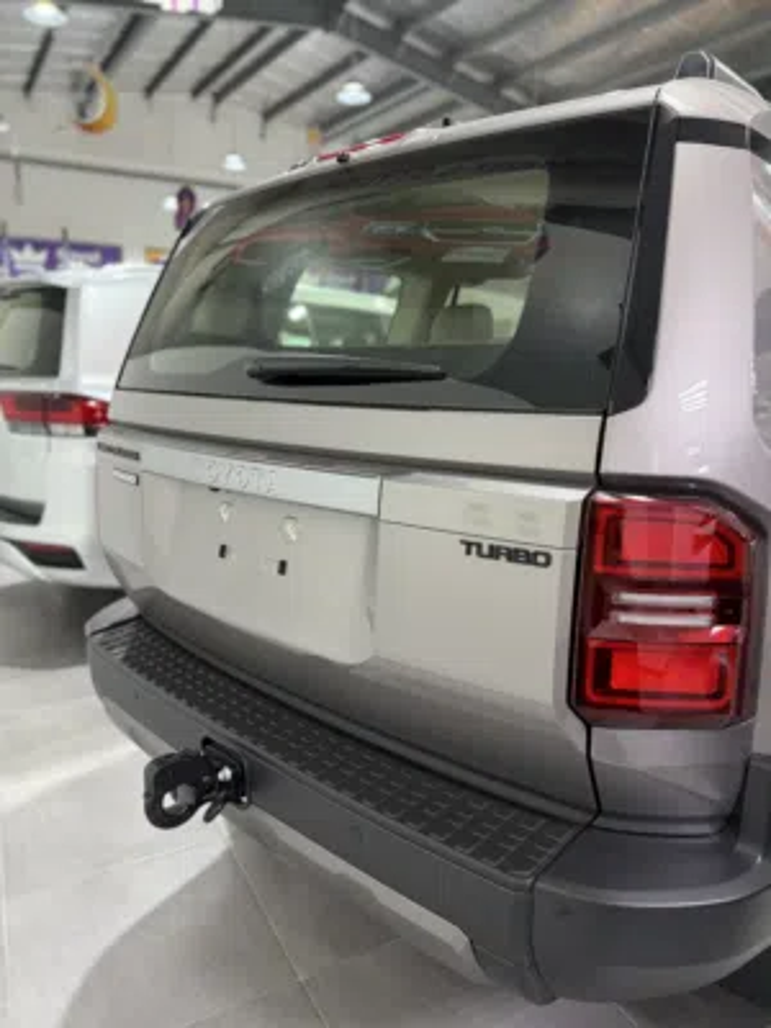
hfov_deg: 56.8
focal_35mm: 24
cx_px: 386
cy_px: 514
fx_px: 713
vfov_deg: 71.6
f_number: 1.78
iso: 200
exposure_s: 1/50
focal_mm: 6.76
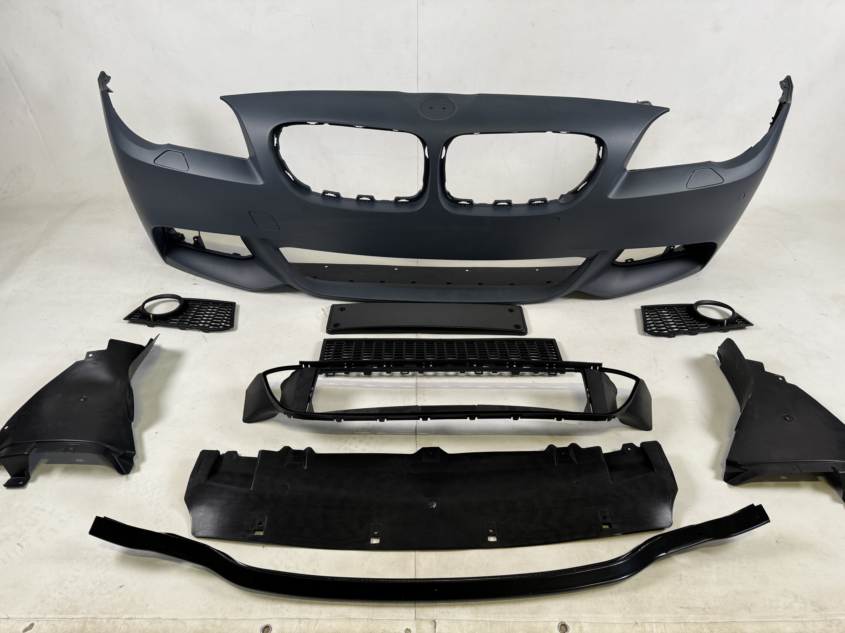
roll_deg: -0.6
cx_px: 422
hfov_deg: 71.6
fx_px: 586
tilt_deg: -36.4
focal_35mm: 24
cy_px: 316
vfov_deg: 56.8
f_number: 1.78
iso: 160
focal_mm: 6.76
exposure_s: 1/100
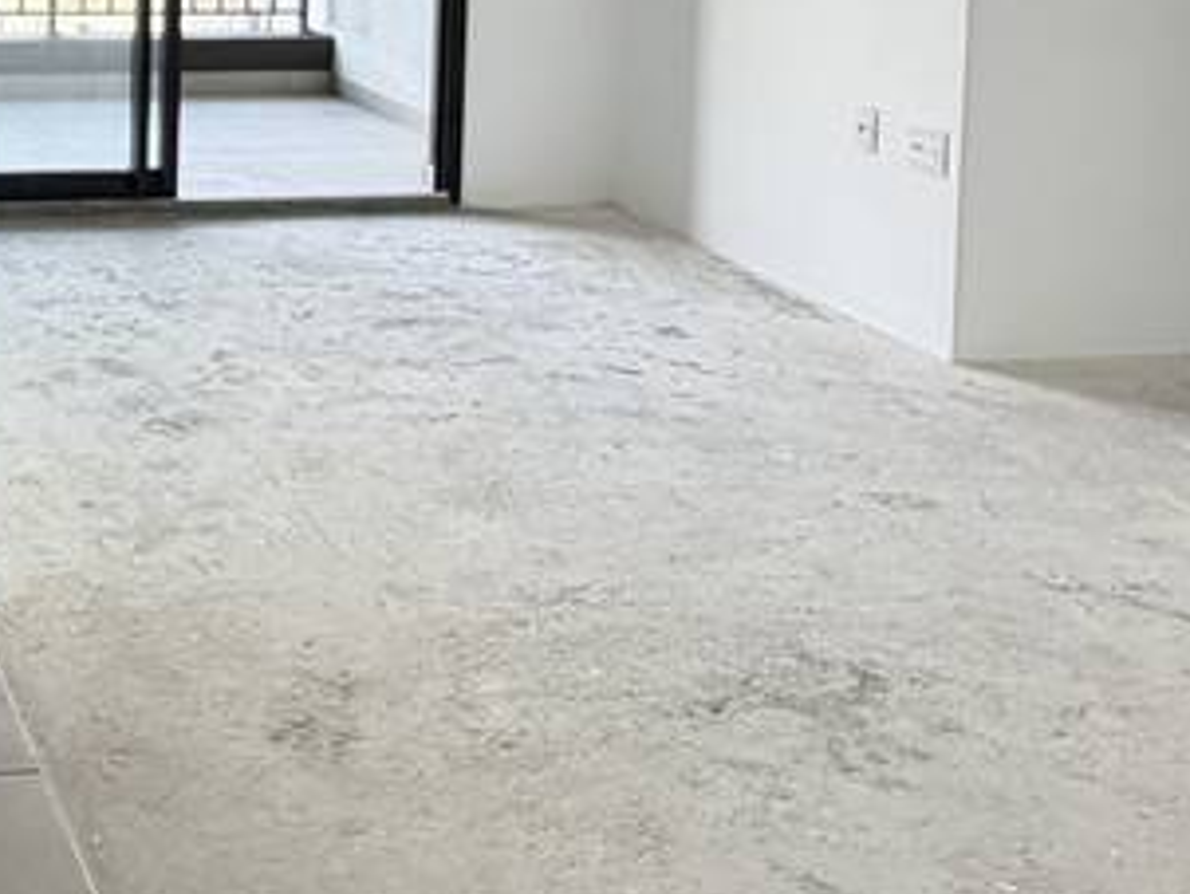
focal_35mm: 50
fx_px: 1720
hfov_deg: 32.8
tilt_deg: -2.8
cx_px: -162
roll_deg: -1.4
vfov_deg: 26.1
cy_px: -165
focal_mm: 2.22
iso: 200
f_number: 2.2
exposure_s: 1/60
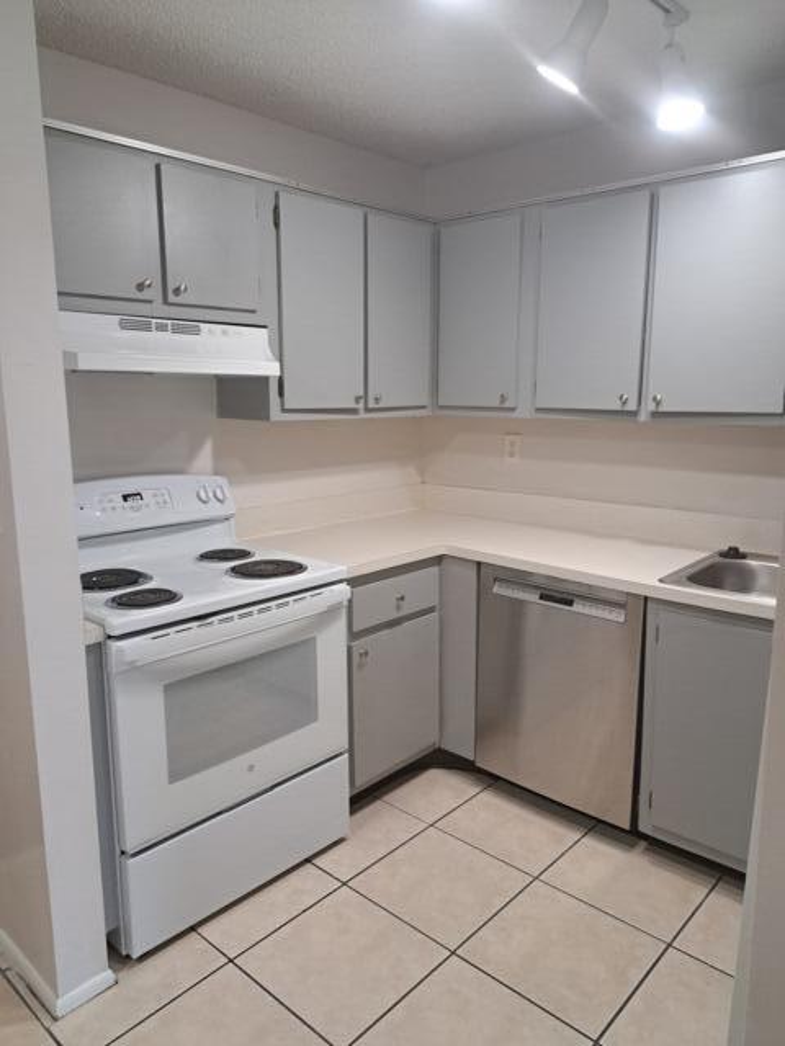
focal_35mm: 24
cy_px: 523
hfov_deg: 56.8
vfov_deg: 71.6
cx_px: 392
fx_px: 726
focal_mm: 5.23
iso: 250
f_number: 1.8
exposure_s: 1/60
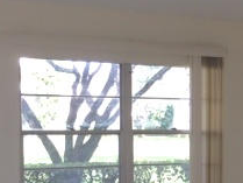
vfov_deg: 15.9
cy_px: 166
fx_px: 646
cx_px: 241
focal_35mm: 92
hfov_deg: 20.6
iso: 64
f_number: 2.2
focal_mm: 4.12
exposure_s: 1/120
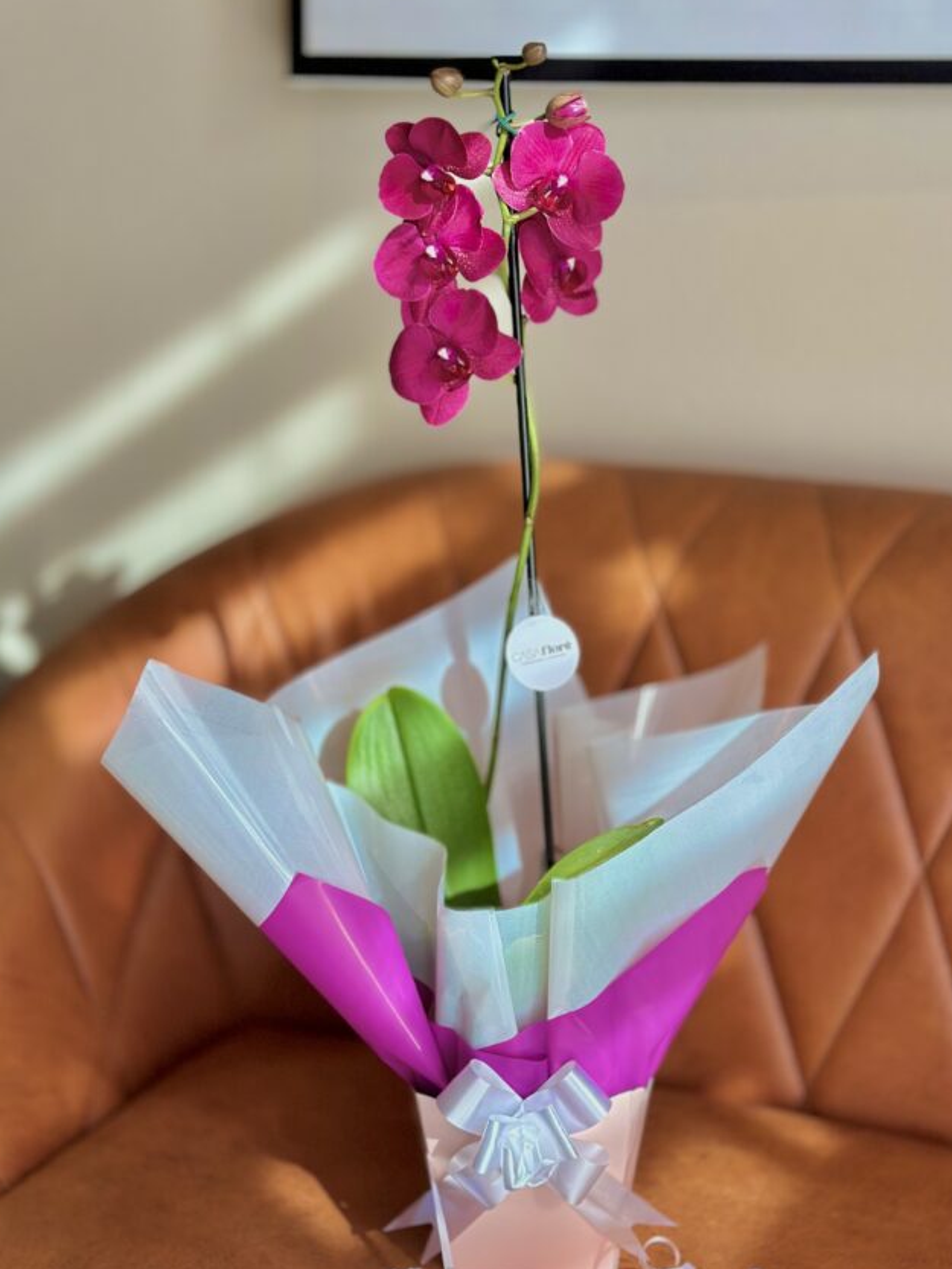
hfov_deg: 24.8
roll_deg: -1.1
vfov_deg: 32.7
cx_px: 512
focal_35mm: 59
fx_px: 2163
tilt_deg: -13.0
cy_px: 617
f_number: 1.78
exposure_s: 1/729
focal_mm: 6.86
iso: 80
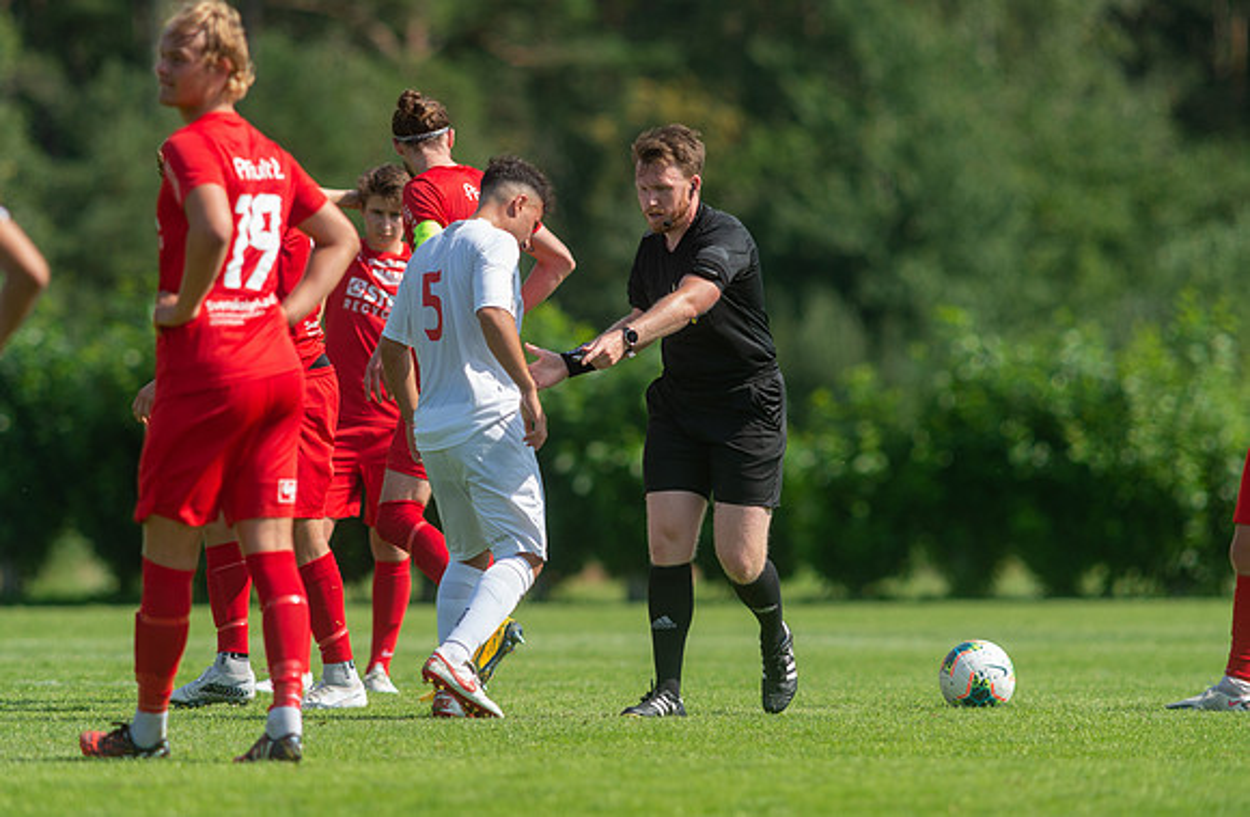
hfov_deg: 4.5
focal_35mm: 466
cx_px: 560
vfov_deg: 2.9
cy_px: 358
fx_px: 16078
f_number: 4
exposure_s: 1/1250
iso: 320
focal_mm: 420
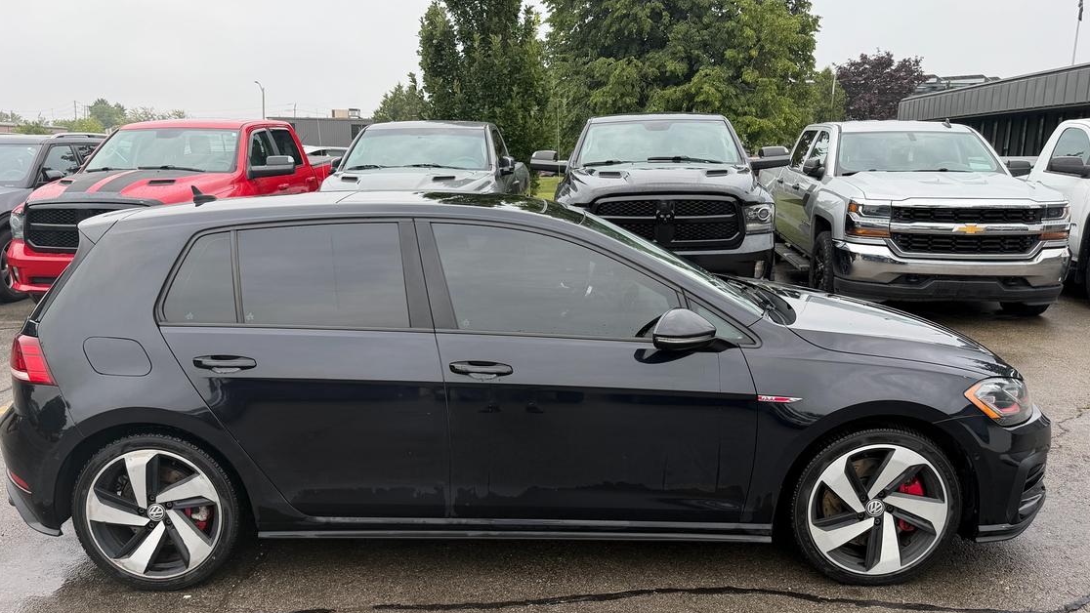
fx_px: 867
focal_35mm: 30
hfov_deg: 64.2
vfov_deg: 38.9
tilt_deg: -10.8
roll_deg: -0.4
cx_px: 496
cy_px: 327
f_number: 1.78
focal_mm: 6.76
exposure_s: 1/868
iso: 80
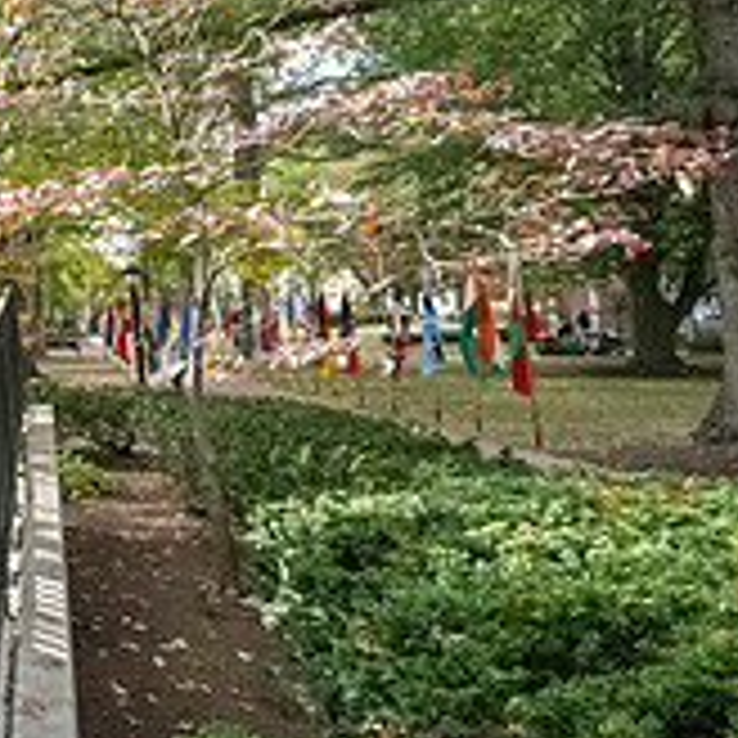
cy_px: 313
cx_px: -405
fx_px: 1013
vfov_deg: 39.9
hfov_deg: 26.7
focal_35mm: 42
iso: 12800
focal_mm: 14
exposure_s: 1/8000
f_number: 4
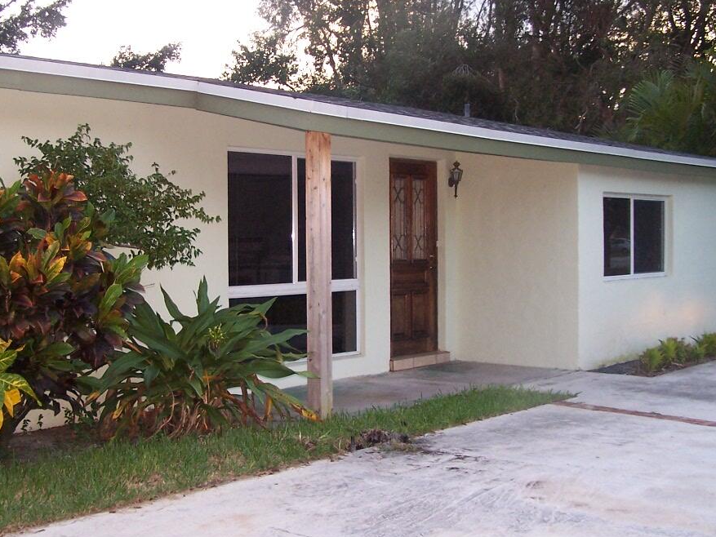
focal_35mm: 52
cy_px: 274
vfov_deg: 28.0
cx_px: 305
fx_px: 1076
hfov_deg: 36.7
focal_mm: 6.3
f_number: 2.8
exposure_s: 1/60
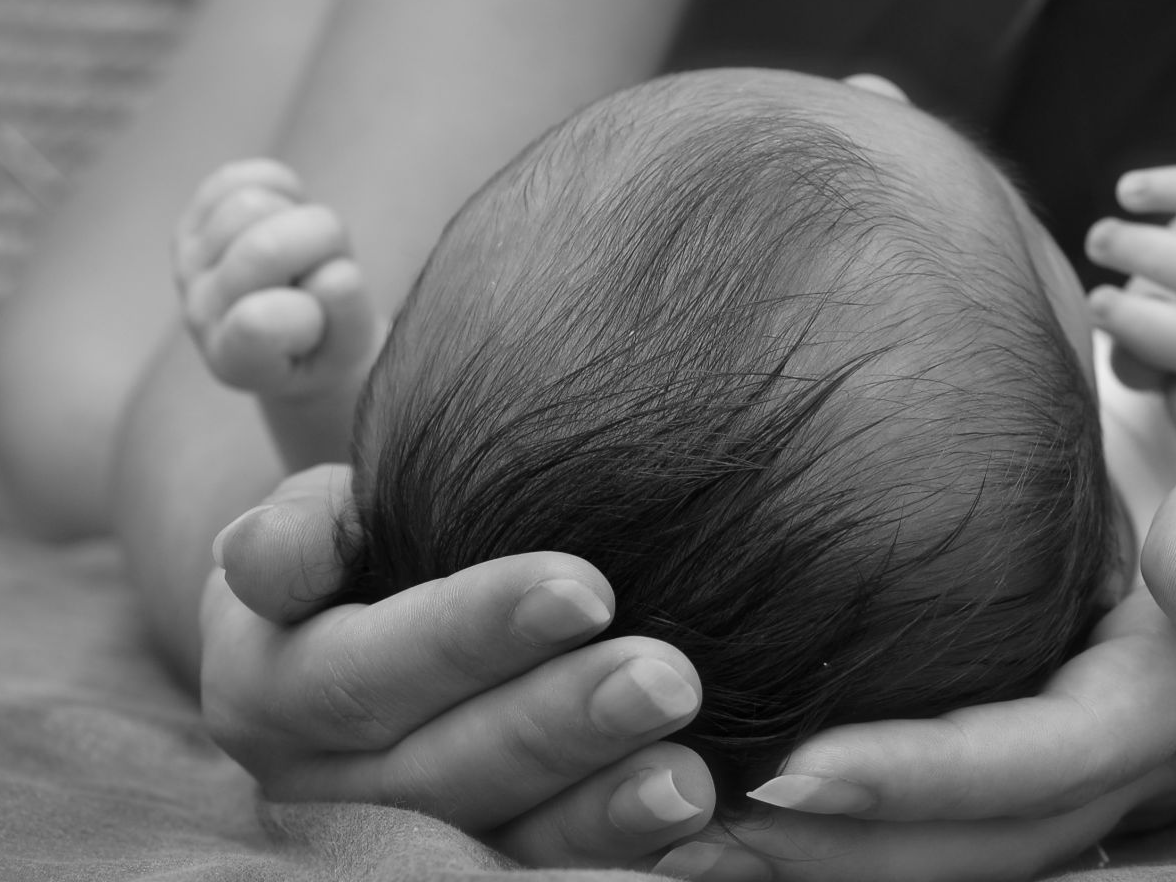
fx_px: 3329
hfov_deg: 20.0
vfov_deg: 15.1
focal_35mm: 98
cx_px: 689
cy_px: 422
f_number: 7.1
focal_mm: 50
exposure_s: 1/80
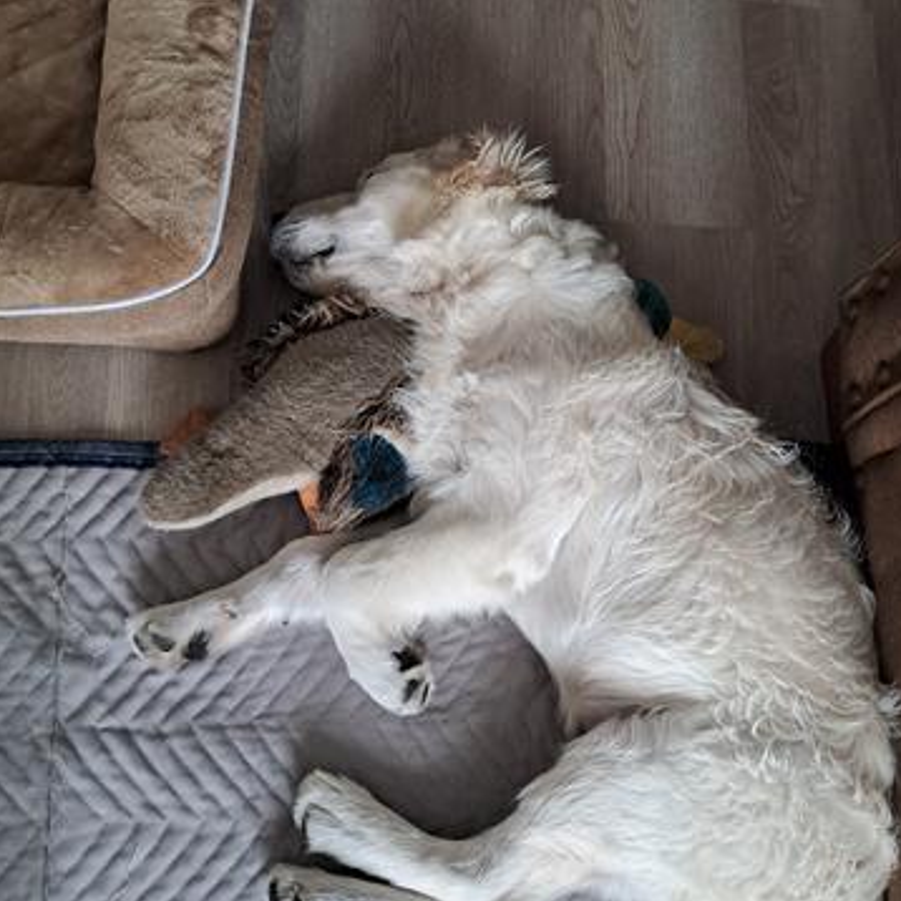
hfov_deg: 51.0
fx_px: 942
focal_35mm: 32
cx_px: 511
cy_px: 450
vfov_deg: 51.1
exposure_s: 1/60
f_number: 1.8
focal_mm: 4
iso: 400
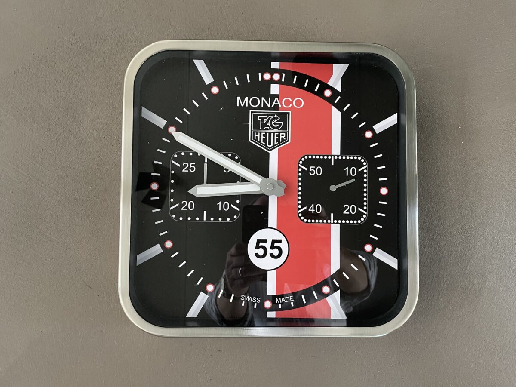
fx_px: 388
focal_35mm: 26
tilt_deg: -86.7
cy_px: 194
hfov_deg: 67.3
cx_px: 258
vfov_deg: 53.1
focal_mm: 4.2
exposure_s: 1/34
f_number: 1.6
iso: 640
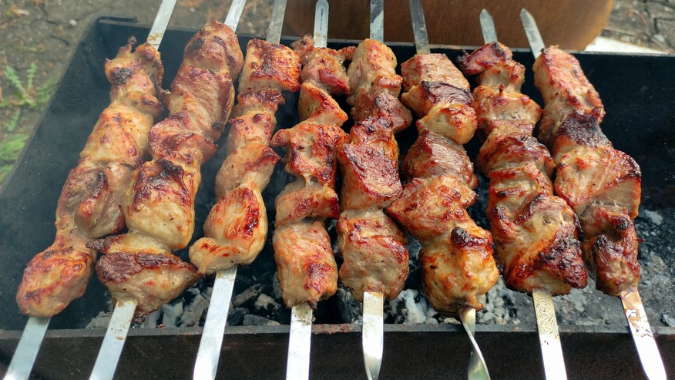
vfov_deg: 41.2
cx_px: 338
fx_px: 501
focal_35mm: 28
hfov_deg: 67.9
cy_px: 142
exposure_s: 1/103
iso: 100
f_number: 1.89
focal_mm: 5.43
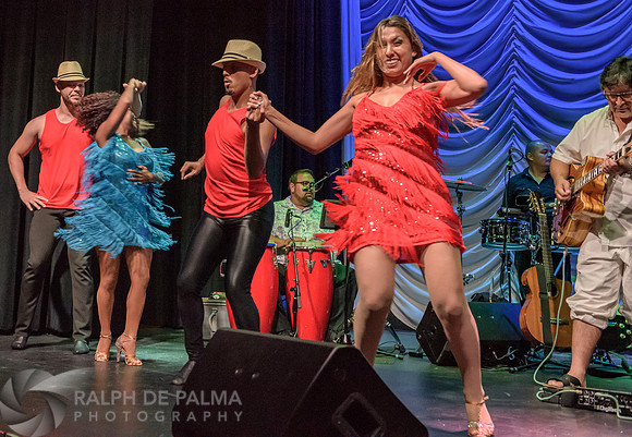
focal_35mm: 47
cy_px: 141
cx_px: 189
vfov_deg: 29.0
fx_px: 837
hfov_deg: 40.6
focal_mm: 34
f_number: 5.6
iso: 5000
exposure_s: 1/160
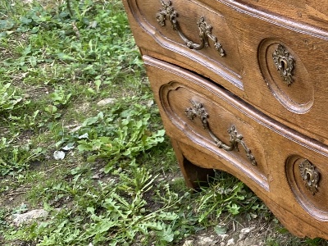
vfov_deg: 18.9
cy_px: 113
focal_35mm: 78
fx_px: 739
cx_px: 479
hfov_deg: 21.4
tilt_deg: -30.6
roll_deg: +0.8
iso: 32
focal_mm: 4.25
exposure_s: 1/123
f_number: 1.8
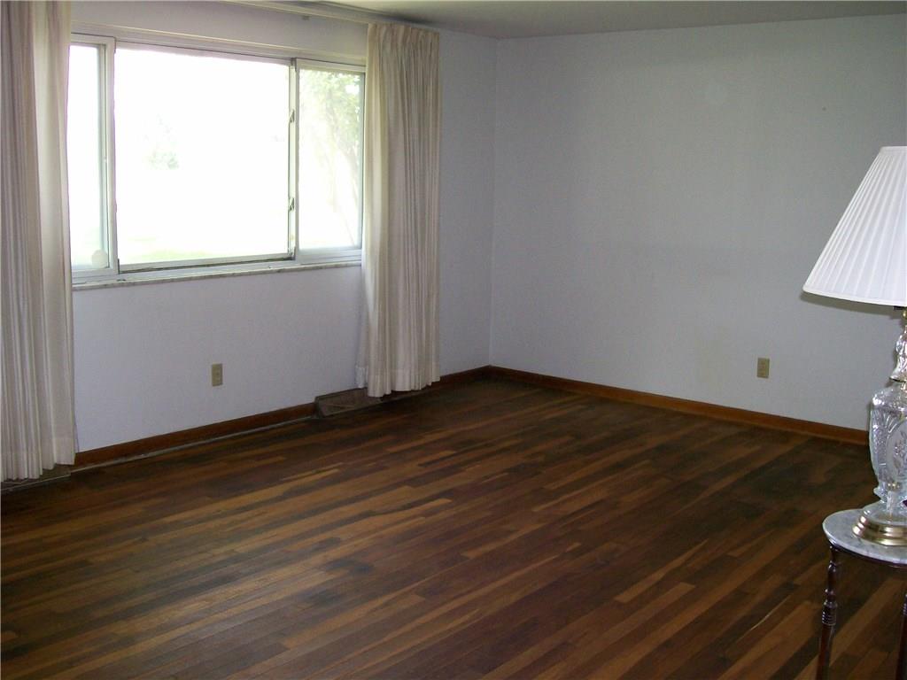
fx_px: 943
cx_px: 454
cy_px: 340
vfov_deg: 39.7
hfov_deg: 51.4
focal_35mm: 36
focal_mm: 6
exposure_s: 1/64
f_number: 2.7
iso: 140
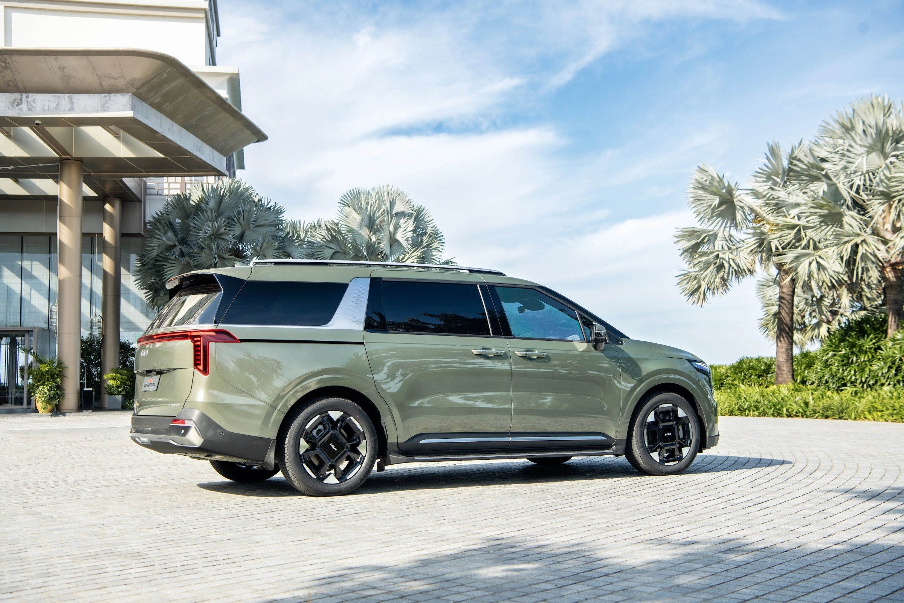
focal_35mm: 45
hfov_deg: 43.6
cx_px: 452
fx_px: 1130
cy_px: 302
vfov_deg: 29.9
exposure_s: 1/160
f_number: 5.6
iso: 200
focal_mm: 45
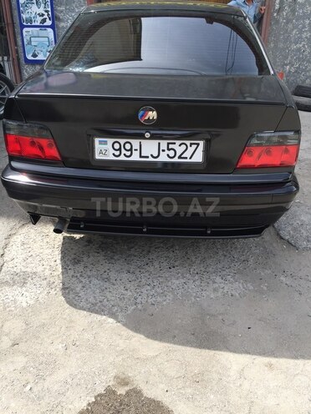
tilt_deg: -26.2
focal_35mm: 29
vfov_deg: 61.7
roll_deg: -0.2
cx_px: 156
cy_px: 207
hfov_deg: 48.2
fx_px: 347
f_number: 2.2
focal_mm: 4.15
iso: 32
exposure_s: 1/557
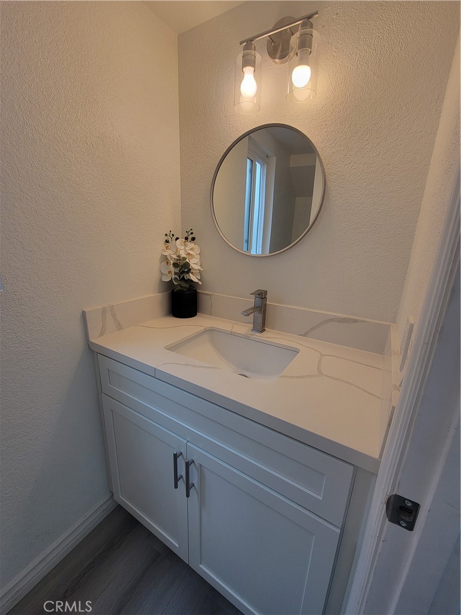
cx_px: 230
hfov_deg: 89.9
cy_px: 308
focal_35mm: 13
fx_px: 231
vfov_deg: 106.2
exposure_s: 1/120
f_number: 2.2
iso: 100
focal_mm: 2.2
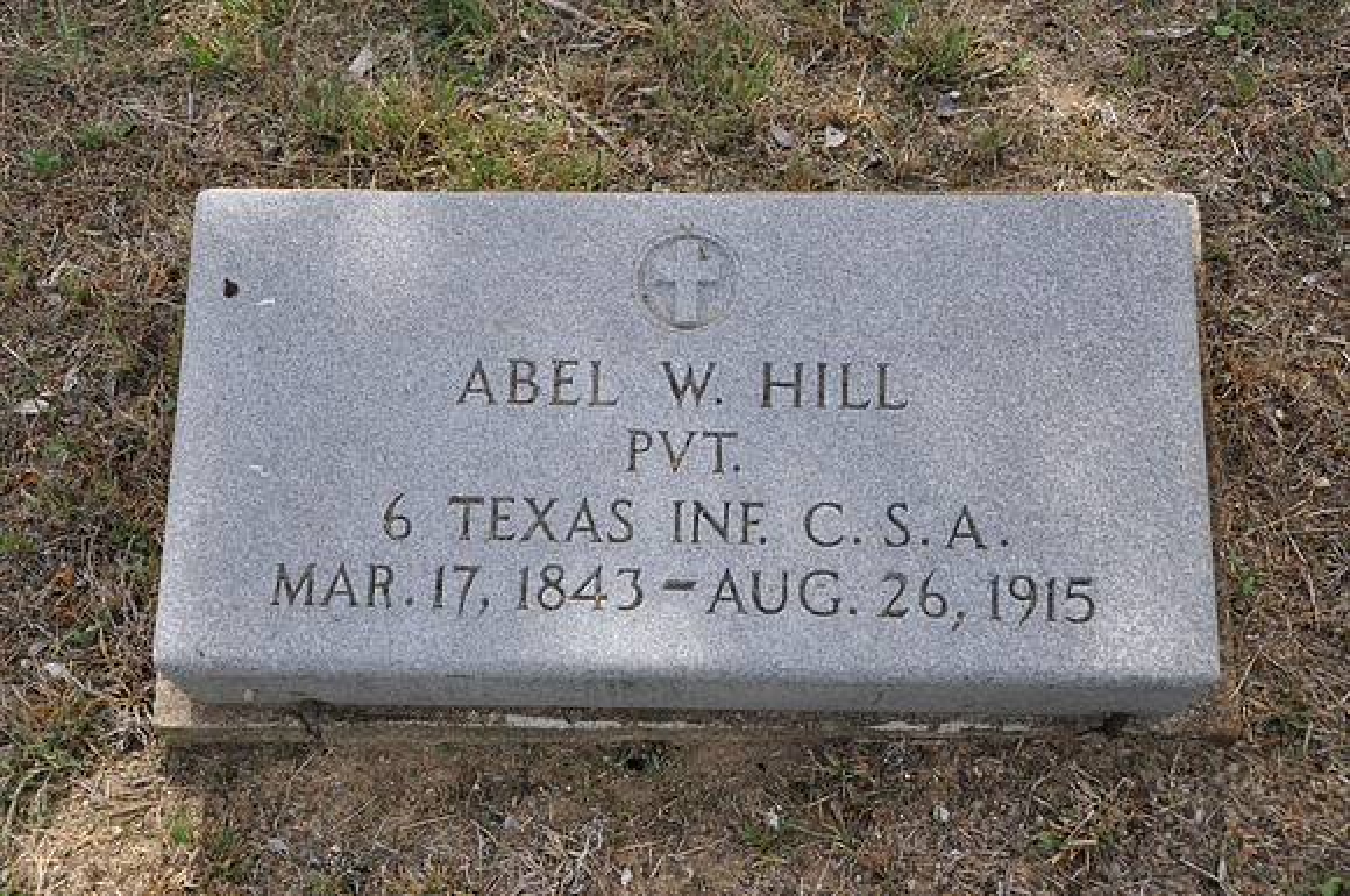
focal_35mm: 57
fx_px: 2135
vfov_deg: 23.7
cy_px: 448
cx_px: 675
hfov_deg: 35.1
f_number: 6.3
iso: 200
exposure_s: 1/160
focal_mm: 38
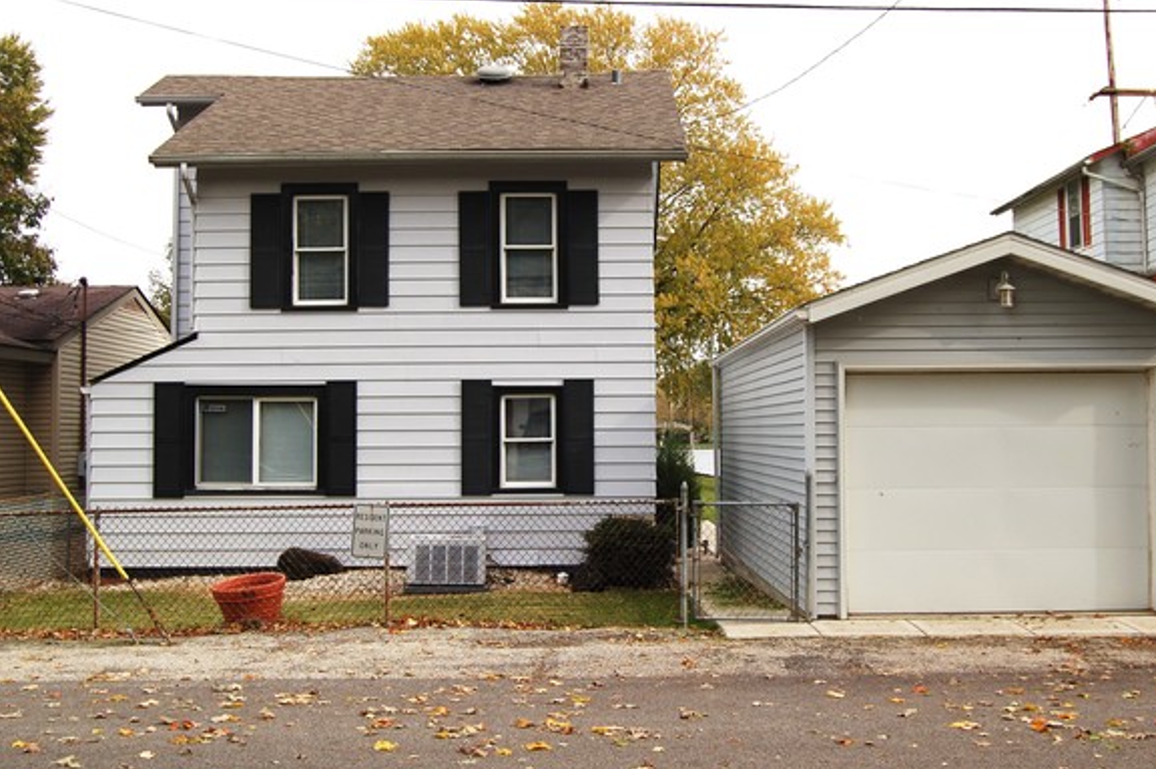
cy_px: 363
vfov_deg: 33.3
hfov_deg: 48.5
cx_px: 608
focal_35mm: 40
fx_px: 1283
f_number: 8
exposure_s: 1/250
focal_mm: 24
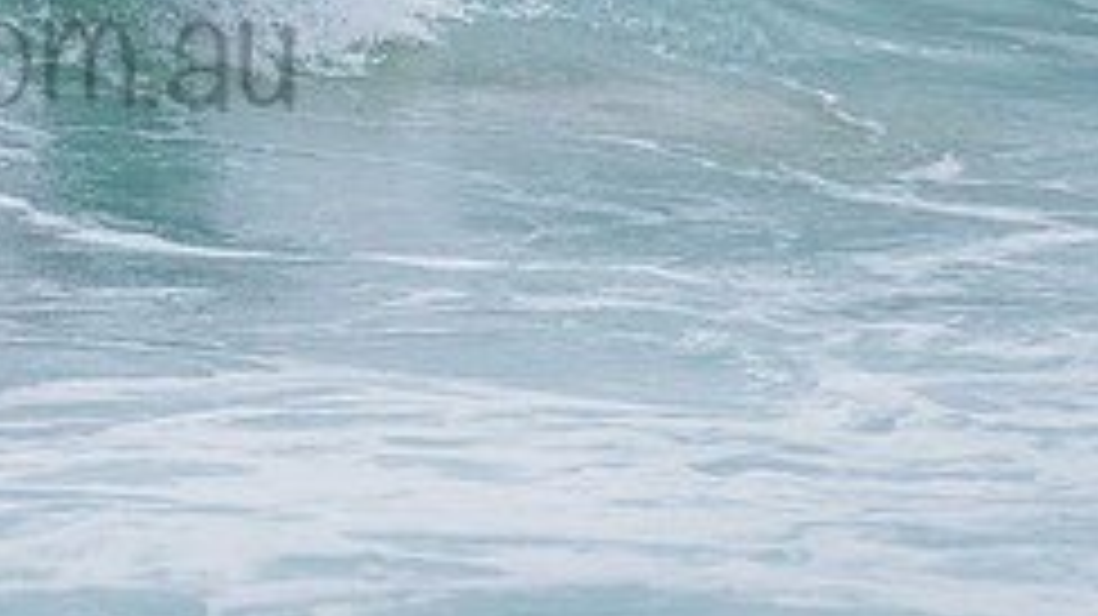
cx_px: -79
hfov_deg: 1.4
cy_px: -99
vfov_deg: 0.8
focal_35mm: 1526
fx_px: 44409
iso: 800
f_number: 5.6
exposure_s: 1/2000
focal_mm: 500
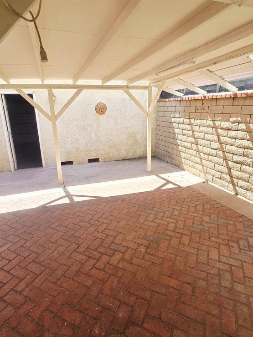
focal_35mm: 18
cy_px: 166
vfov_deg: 87.7
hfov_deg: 71.4
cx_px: 114
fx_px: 175
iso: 50
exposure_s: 1/476
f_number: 2.2
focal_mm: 2.2
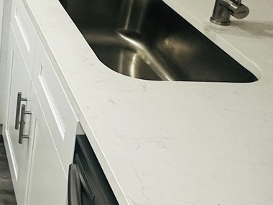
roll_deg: +1.7
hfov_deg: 26.1
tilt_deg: -19.9
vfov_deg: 23.4
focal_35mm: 59
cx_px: -111
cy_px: -15
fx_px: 465
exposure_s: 1/120
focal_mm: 2.22
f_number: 2.2
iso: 250
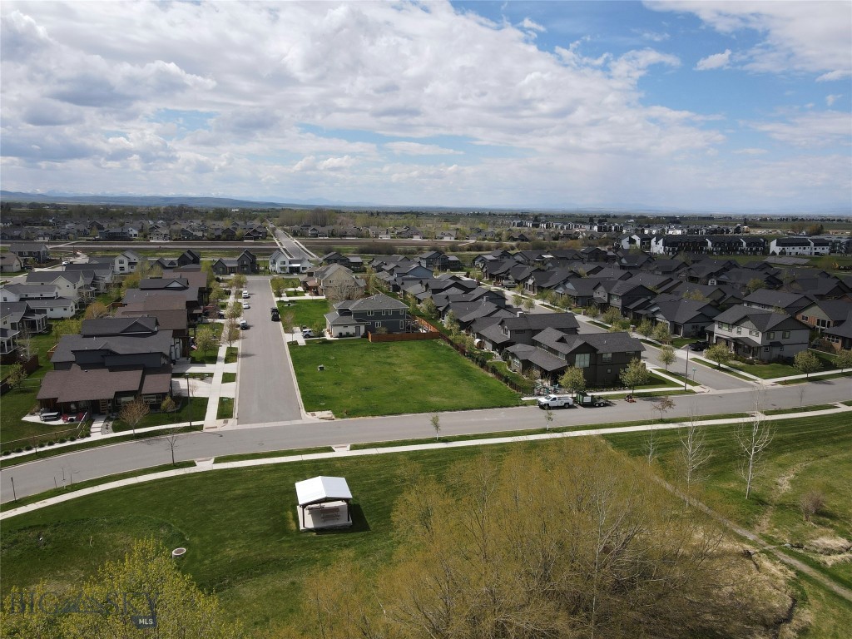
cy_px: 320
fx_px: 591
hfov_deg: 71.6
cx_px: 426
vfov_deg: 56.8
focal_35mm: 24
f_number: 2.8
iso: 100
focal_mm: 4.5
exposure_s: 1/1000
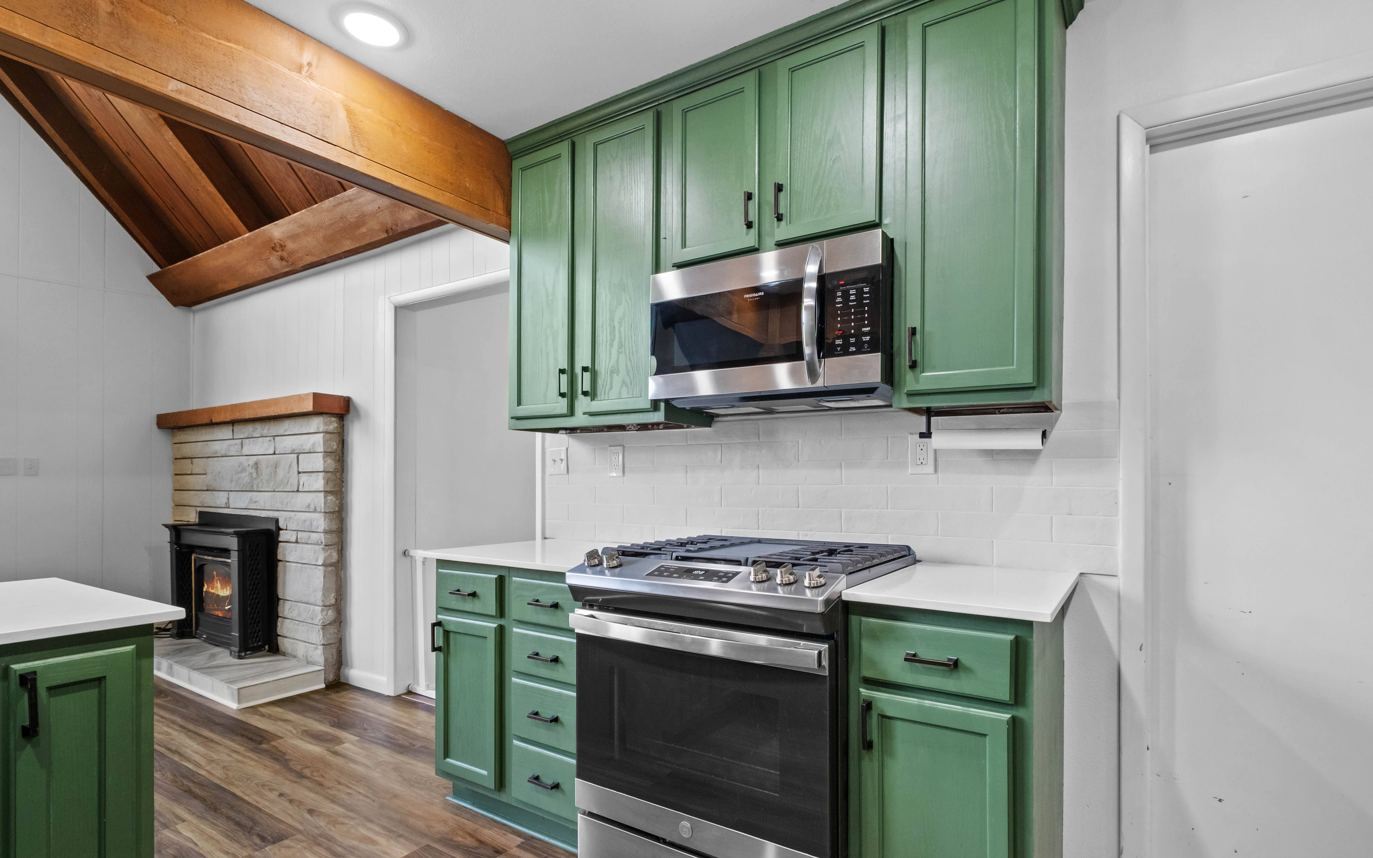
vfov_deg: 67.7
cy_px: 482
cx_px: 727
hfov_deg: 94.3
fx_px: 636
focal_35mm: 17
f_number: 8
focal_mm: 10
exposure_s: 1/6
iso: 1000
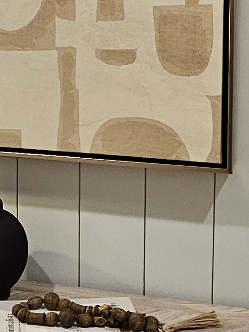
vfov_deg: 25.8
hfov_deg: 19.5
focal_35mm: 74
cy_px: 63
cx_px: 21
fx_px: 710
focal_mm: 2.2
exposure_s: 1/60
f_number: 2.2
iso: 200
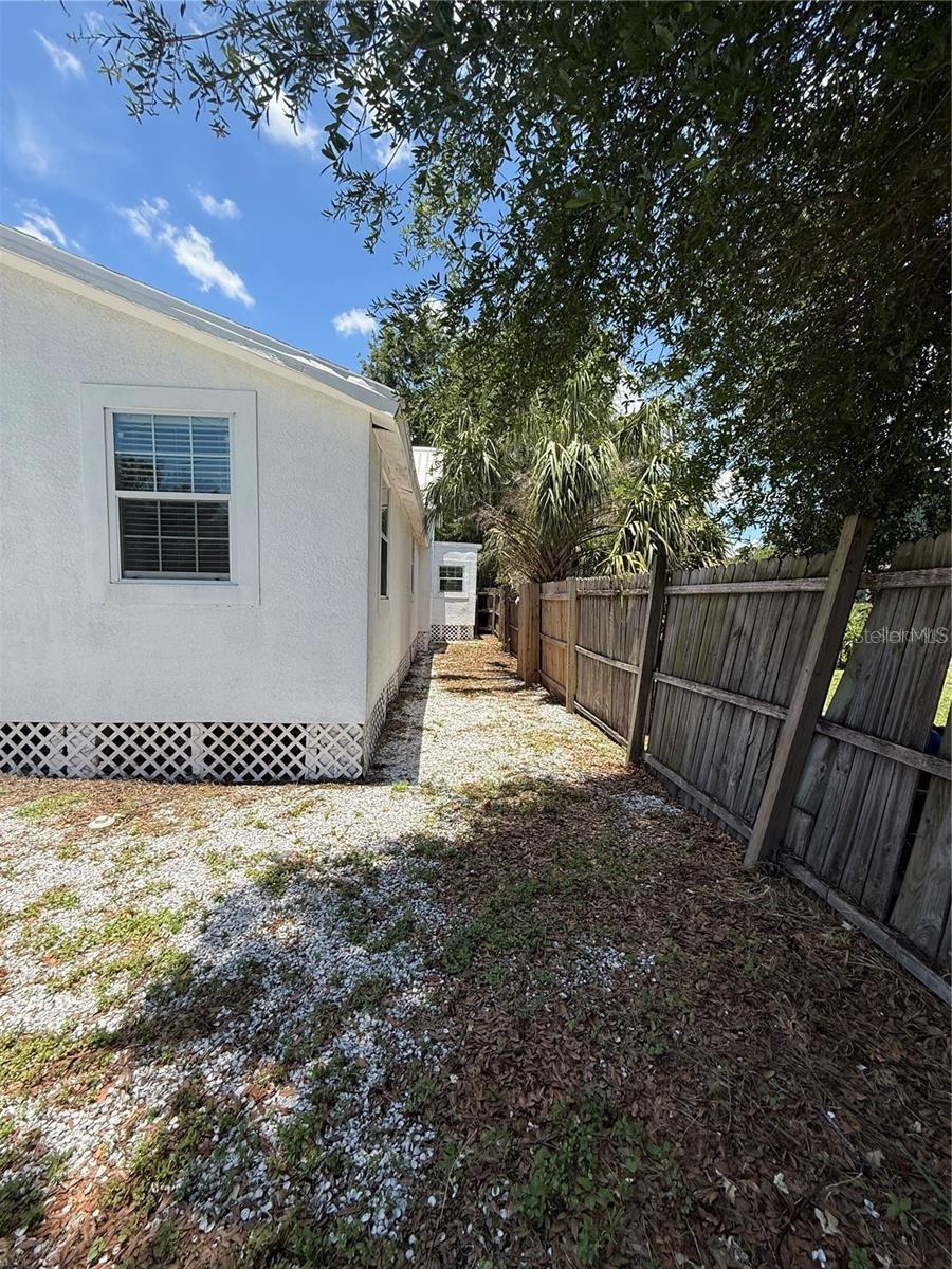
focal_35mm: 14
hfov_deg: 85.7
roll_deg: -0.3
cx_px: 476
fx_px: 513
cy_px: 634
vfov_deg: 102.1
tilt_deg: -3.0
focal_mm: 2.22
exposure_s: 1/1105
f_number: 2.2
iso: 50
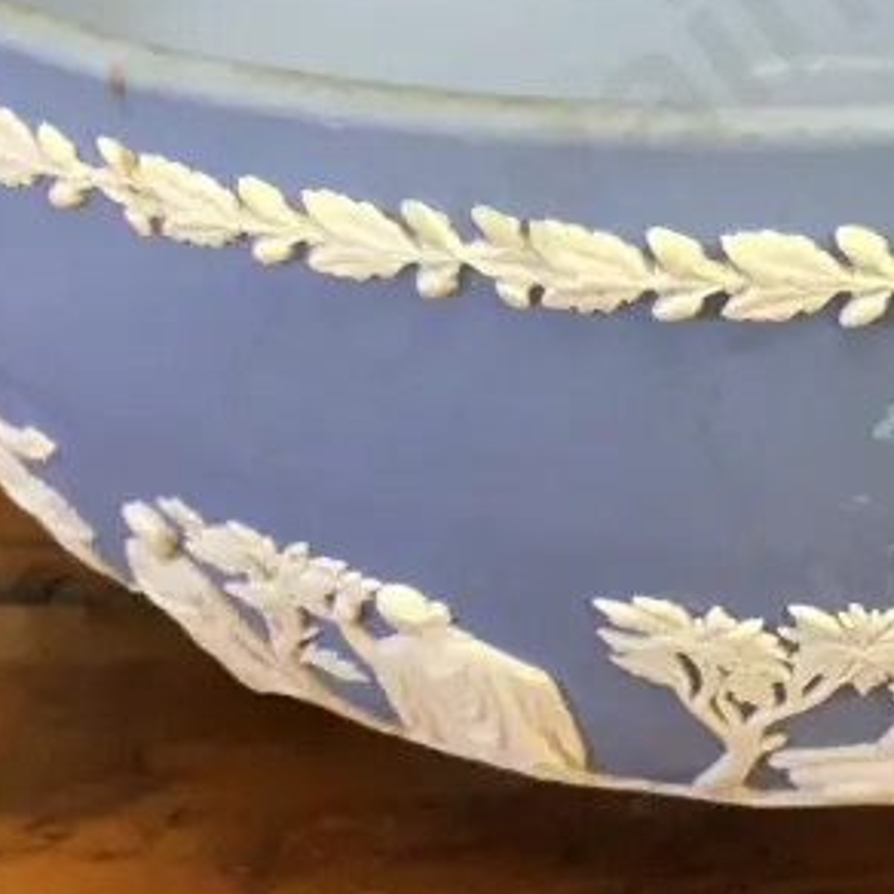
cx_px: 863
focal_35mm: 90
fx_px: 2630
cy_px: -46
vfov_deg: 18.7
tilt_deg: -24.3
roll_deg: +2.5
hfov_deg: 18.8
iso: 80
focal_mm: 4.15
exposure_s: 1/17
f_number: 2.2
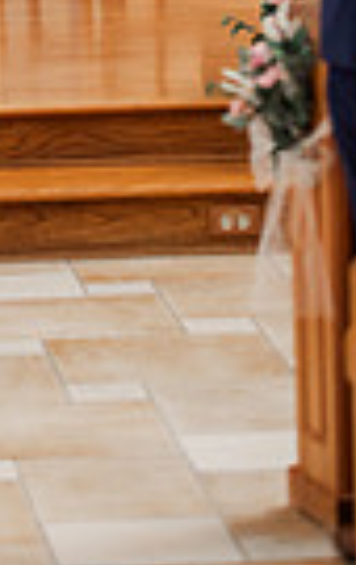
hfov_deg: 5.5
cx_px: -255
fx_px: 3660
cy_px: -343
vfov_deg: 8.6
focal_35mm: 237
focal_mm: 70
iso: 400
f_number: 2.8
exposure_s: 1/200
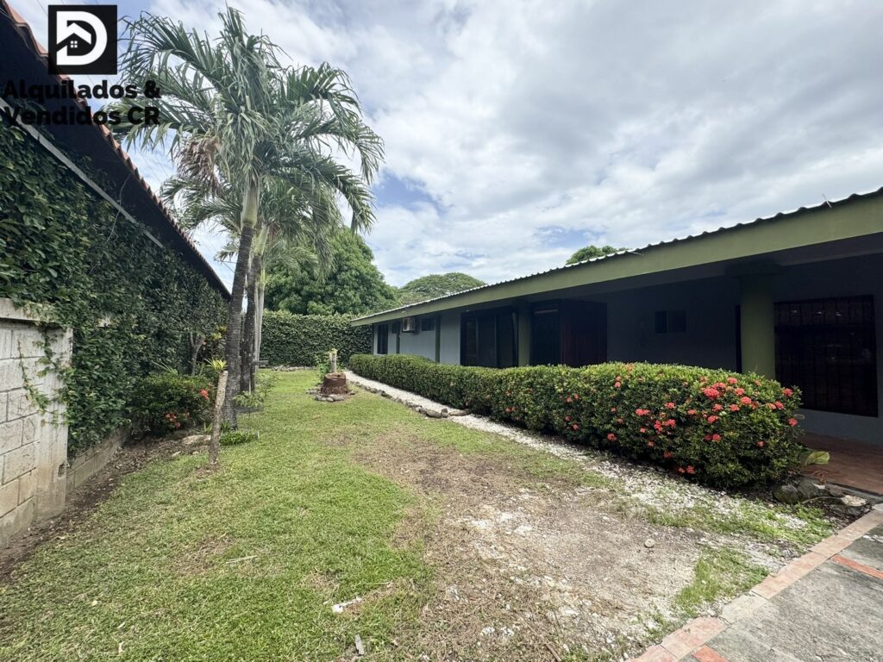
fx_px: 357
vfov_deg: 85.7
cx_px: 442
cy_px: 331
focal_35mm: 14
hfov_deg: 102.1
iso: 50
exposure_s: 1/1198
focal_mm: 2.22
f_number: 2.2
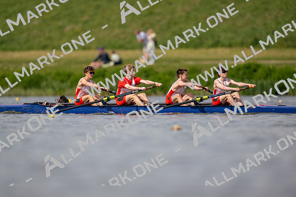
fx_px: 4934
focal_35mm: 600
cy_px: 98
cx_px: 148
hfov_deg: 3.4
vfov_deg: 2.3
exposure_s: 1/2500
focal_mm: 600
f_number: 4
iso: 220
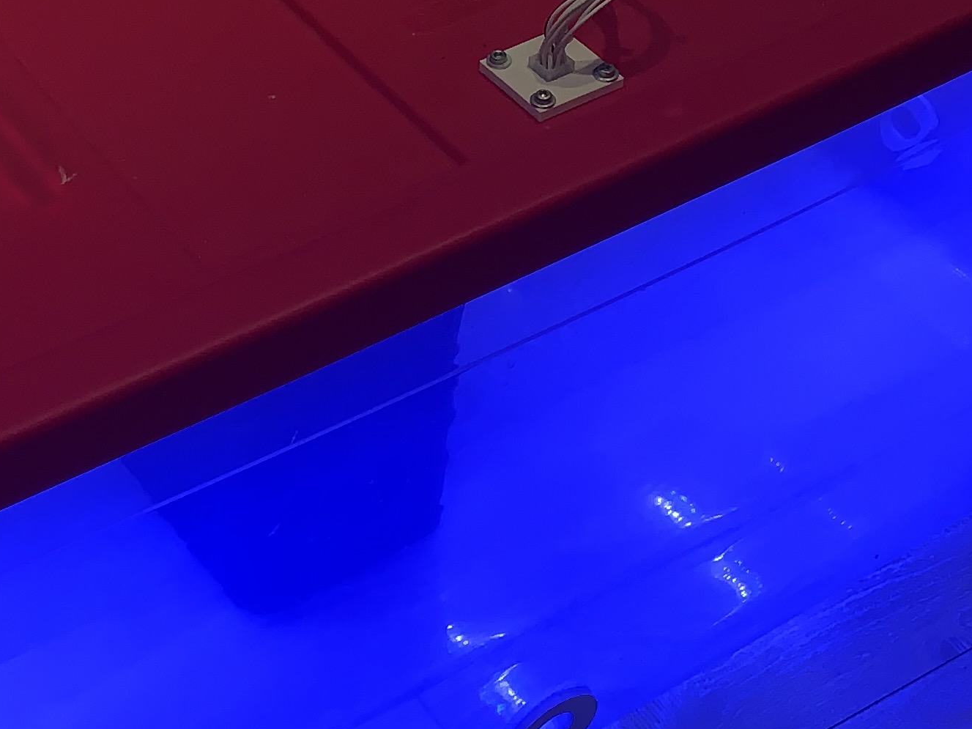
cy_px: 191
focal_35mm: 79
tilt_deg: -42.8
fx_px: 2218
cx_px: 295
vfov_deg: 18.6
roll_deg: +0.8
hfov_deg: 24.5
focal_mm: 4.25
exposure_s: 1/60
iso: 80
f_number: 1.8
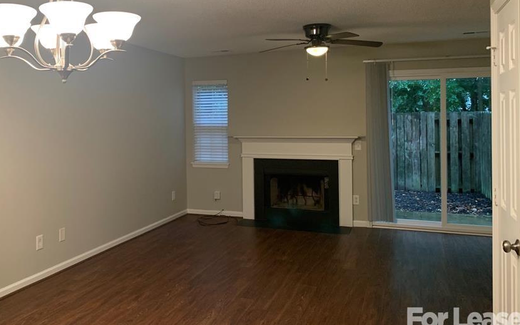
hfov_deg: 56.2
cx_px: 207
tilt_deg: +0.0
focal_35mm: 34
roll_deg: +1.4
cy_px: 128
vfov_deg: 37.1
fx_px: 482
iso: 100
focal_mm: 4.25
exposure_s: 1/60
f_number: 1.8
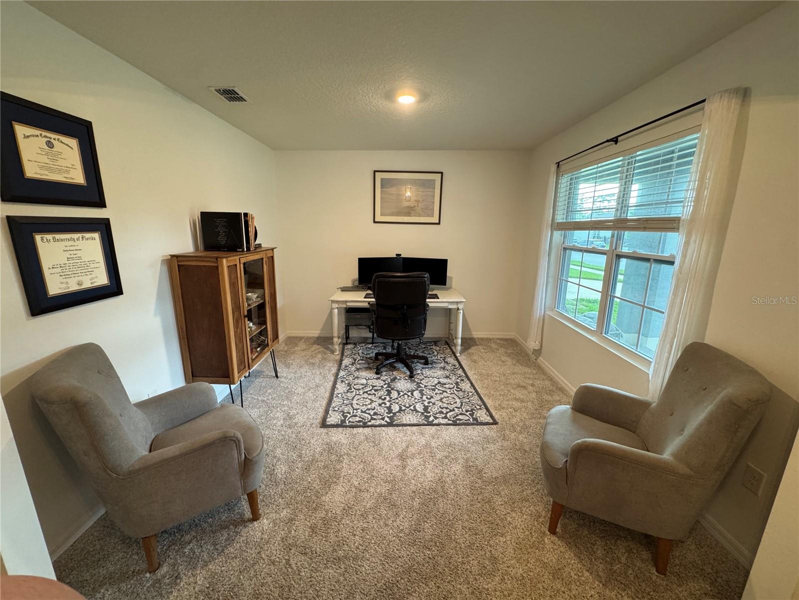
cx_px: 400
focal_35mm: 14
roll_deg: -0.1
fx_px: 323
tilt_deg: -13.2
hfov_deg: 102.1
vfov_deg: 85.7
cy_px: 300
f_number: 2.2
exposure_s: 1/60
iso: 400
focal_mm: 2.22
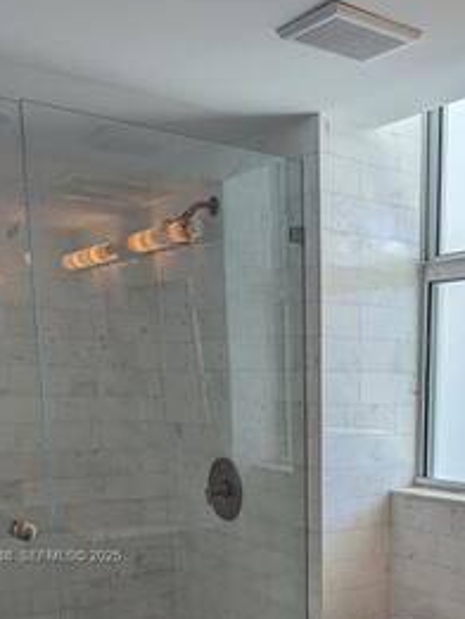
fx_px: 823
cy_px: 557
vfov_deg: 38.4
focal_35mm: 46
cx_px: 384
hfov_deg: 30.6
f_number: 1.85
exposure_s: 1/446
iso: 33
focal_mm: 6.81
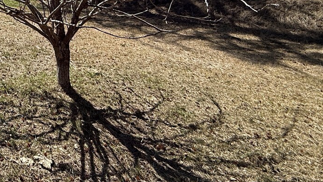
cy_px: -44
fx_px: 300
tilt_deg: +2.1
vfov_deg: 28.7
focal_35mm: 35
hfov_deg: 43.4
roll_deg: -3.9
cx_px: -35
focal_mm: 2.22
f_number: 2.2
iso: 50
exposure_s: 1/1698
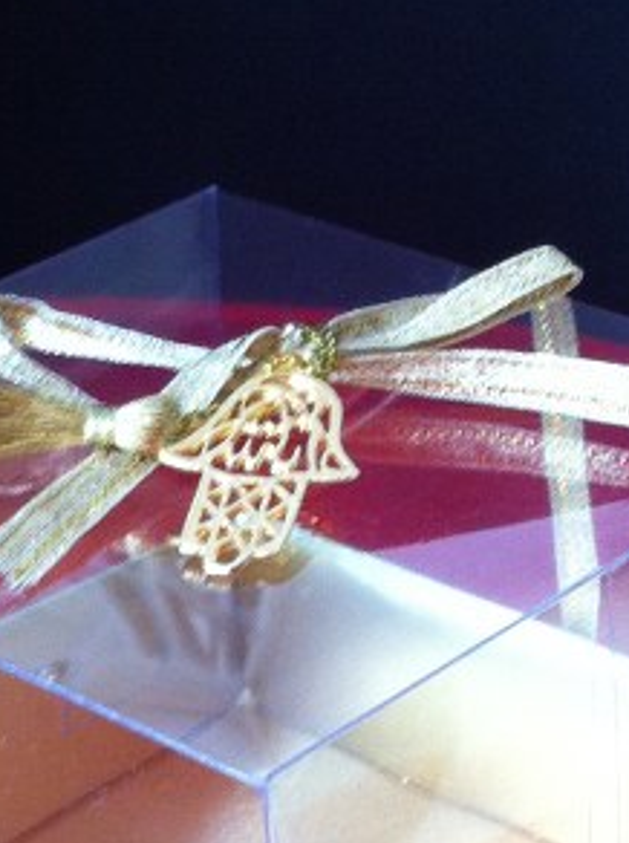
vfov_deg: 16.9
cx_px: 264
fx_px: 2794
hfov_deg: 12.8
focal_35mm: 115
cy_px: 797
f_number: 2.8
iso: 125
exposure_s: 1/15
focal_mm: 3.85
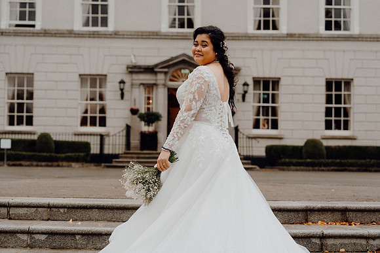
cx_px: 190
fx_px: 665
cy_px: 126
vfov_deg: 21.6
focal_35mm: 63
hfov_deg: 31.9
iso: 320
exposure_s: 1/160
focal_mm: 63
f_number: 3.5
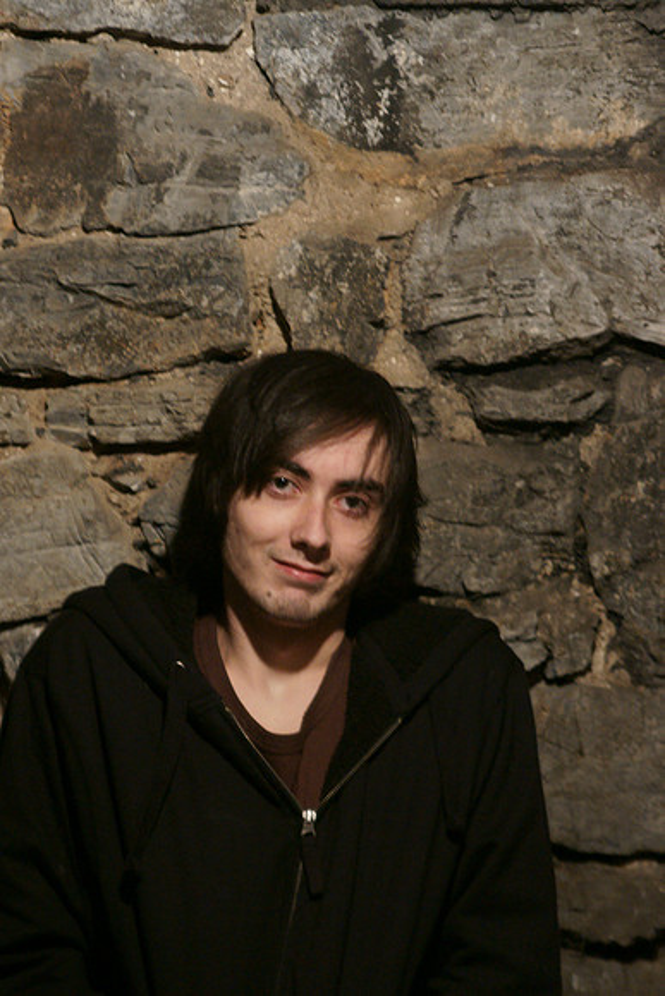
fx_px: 3115
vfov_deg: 18.2
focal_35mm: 112
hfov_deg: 12.2
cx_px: 332
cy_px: 498
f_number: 3.2
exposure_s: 1/25
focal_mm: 75
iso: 1600
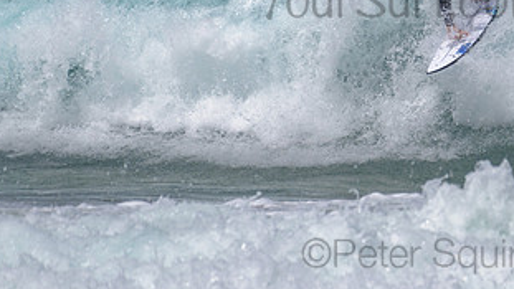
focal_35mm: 1197
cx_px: 515
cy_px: -79
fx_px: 16316
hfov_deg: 1.8
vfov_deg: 1.0
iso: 64
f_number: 5.6
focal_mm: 500
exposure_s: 1/2000
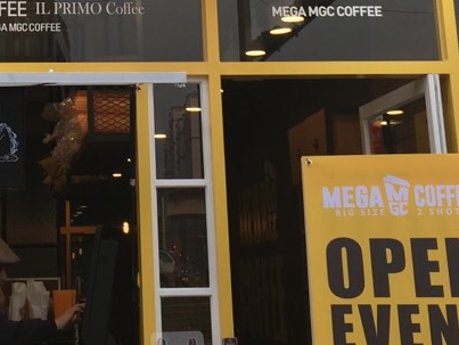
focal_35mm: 92
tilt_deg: +17.2
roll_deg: +1.1
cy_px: -63
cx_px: 85
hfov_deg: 21.0
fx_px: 1221
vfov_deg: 15.5
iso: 25
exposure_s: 1/120
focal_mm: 4.15
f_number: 2.2
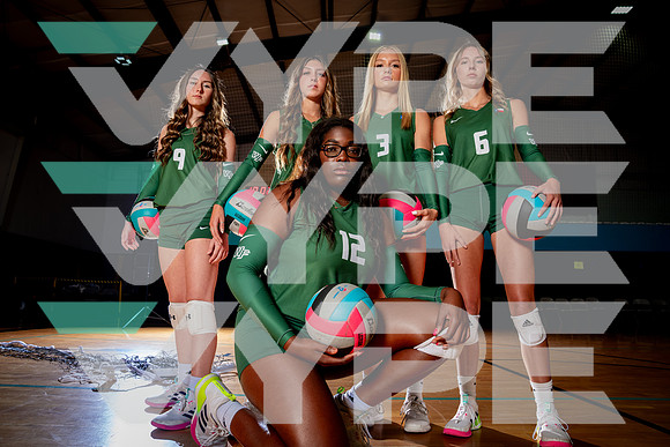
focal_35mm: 24
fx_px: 451
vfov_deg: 52.7
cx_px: 335
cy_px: 224
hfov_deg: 73.2
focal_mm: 24
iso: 250
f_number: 5
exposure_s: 1/200
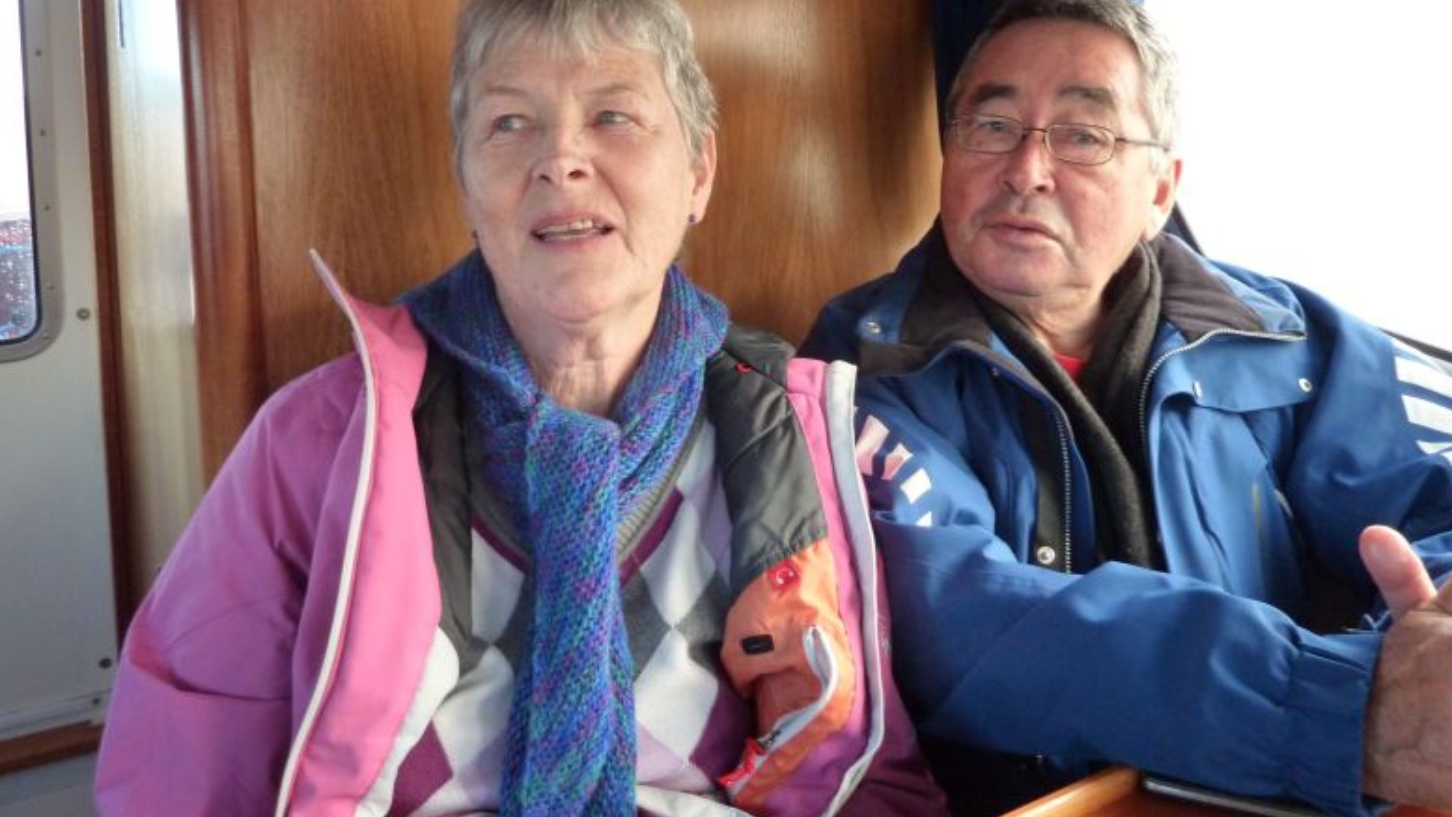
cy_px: 308
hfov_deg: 67.9
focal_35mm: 28
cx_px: 743
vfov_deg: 41.2
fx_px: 1078
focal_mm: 4.1
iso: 320
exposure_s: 1/60
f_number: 3.3
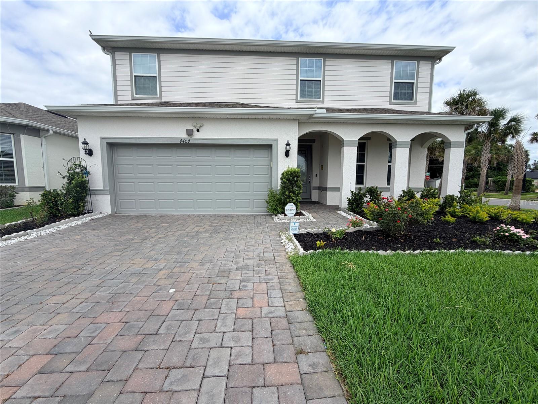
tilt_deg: -5.6
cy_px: 202
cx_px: 269
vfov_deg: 85.7
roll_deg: -0.4
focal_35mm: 14
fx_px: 218
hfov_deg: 102.1
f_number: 2.2
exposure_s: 1/770
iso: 20
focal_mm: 2.22
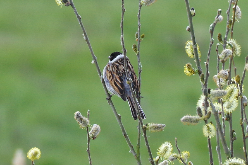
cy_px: 82
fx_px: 3095
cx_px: 124
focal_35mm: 450
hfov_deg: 4.6
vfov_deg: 3.0
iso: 640
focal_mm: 300
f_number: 8
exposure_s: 1/500
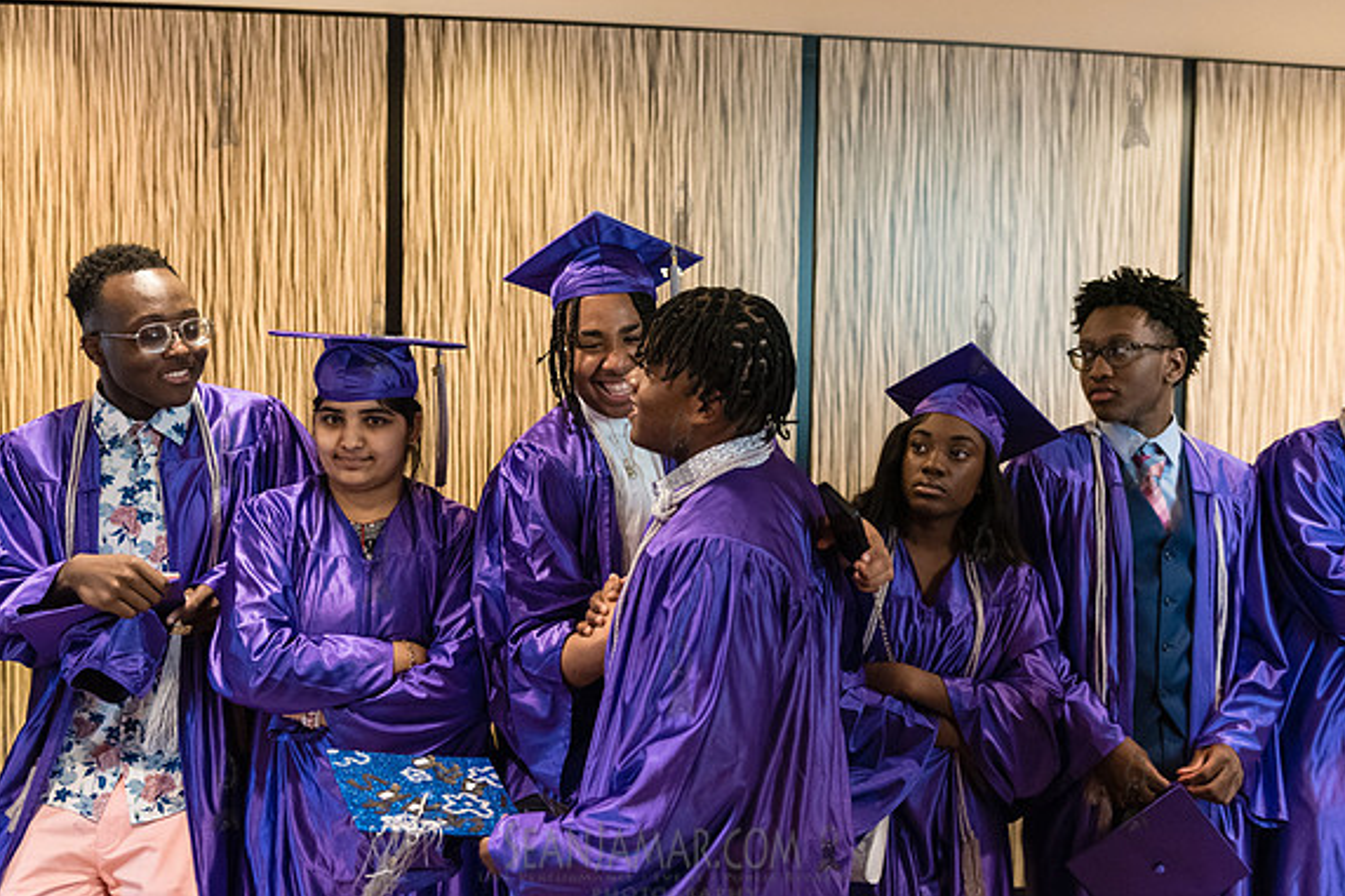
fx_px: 1643
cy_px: 448
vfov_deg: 30.5
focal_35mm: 44
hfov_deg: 44.5
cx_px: 680
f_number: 3.5
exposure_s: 1/200
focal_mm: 42
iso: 4000
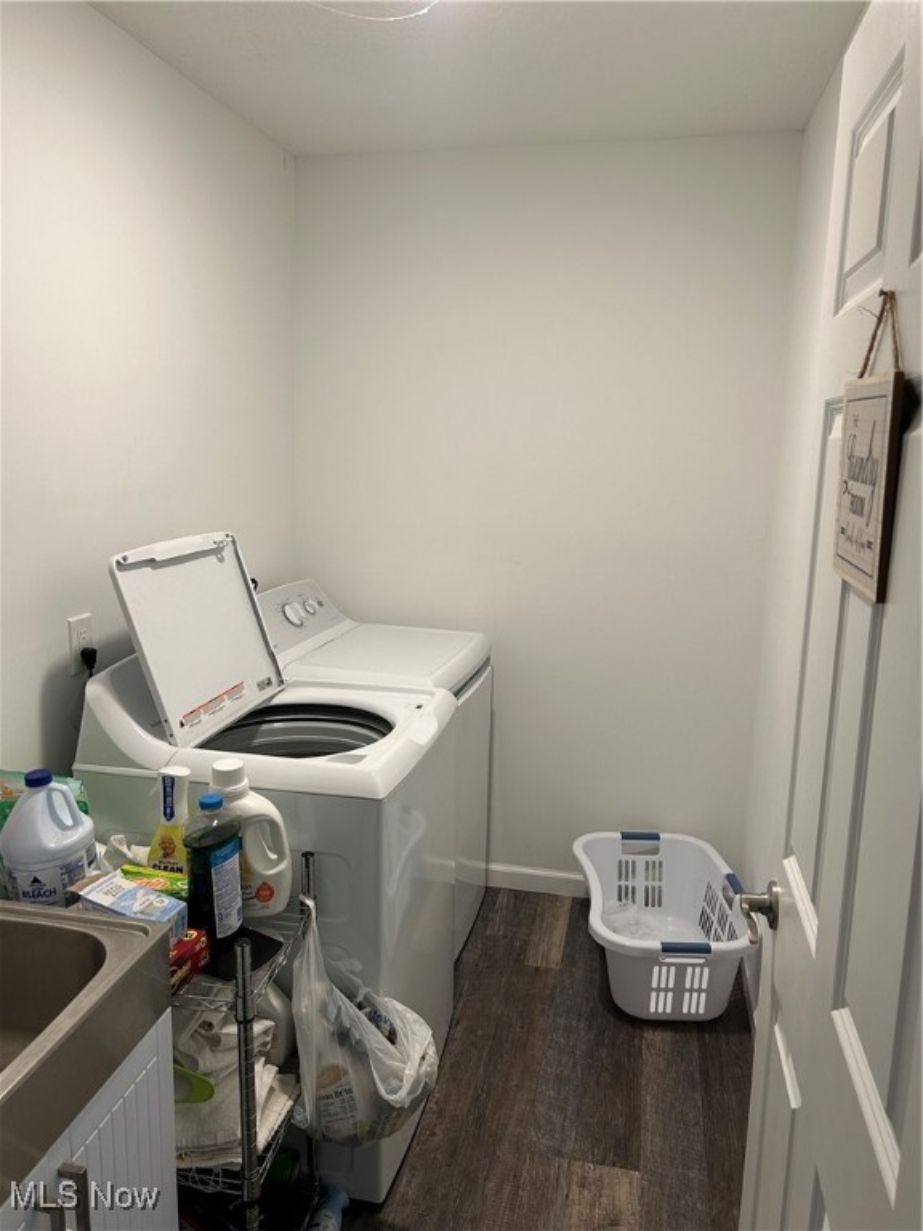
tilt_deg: -11.0
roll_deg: -0.4
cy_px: 616
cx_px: 462
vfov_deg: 67.3
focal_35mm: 26
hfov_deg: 53.1
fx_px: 924
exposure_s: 1/60
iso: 80
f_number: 1.5
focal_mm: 5.7
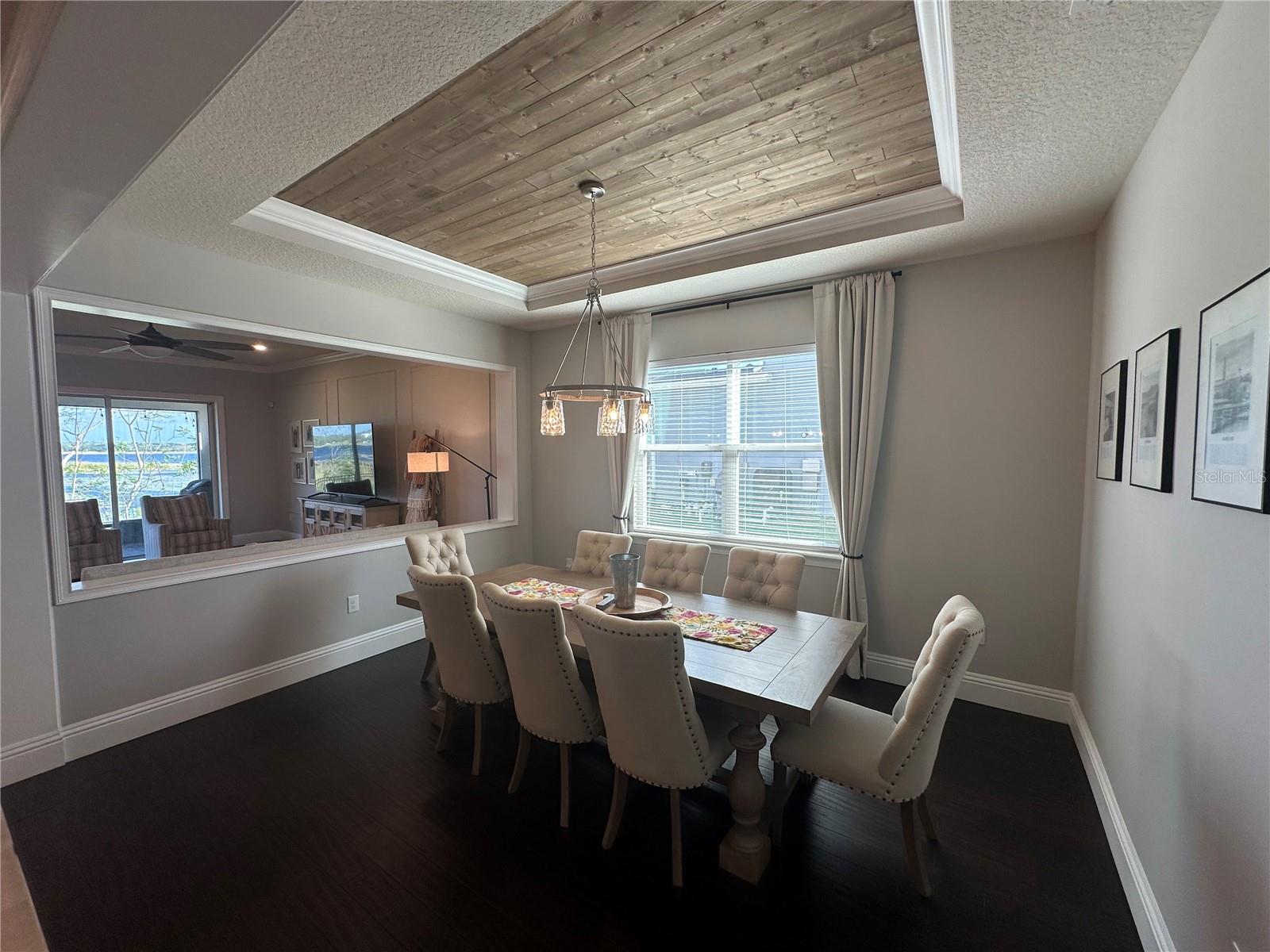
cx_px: 635
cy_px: 476
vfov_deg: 85.7
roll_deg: +0.9
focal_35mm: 14
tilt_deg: -2.6
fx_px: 514
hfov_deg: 102.1
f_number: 2.2
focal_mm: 2.22
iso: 40
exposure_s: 1/120
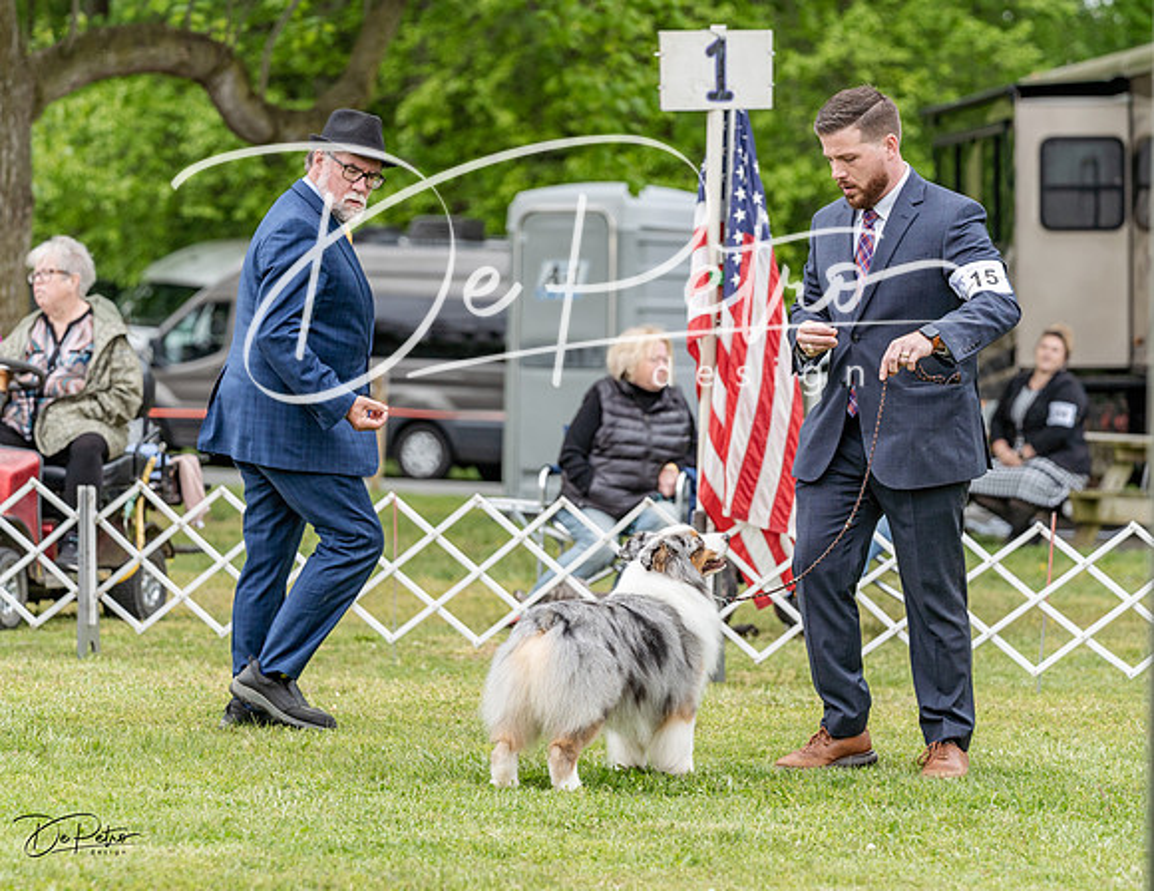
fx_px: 5821
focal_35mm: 173
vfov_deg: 8.8
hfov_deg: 11.3
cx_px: 590
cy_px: 441
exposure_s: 1/1000
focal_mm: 137
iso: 400
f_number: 4.5
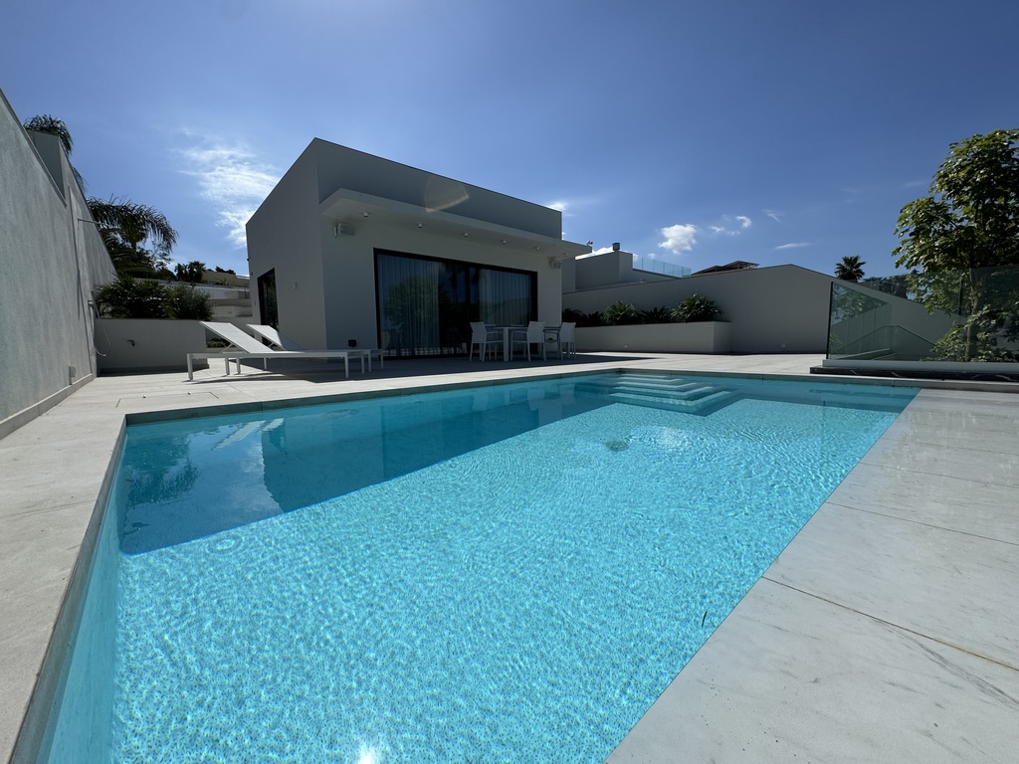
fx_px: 412
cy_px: 382
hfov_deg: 102.1
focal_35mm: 14
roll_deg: +0.6
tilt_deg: -5.1
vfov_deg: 85.7
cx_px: 510
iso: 50
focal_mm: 2.22
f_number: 2.2
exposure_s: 1/4630
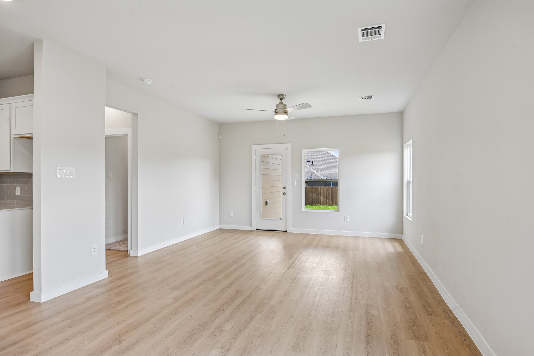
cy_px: 178
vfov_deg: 64.5
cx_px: 267
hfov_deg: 86.9
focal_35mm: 19
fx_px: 282
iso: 400
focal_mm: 19
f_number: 8
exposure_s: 1/60
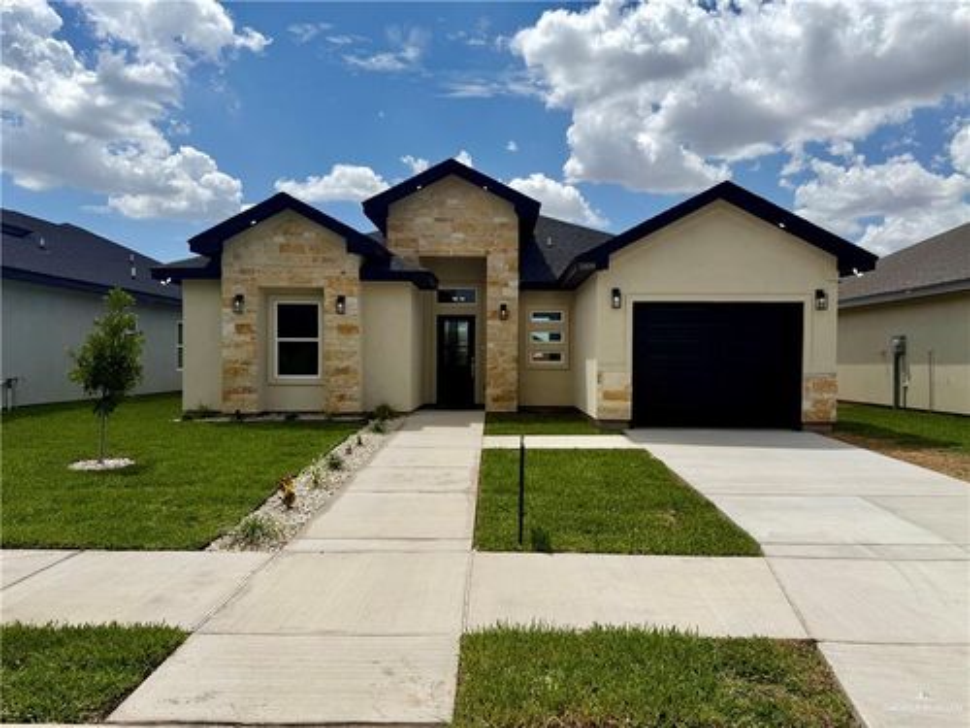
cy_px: 364
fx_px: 673
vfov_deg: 56.8
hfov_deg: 71.6
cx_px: 485
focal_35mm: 24
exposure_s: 1/9091
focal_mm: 6.76
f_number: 1.78
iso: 80
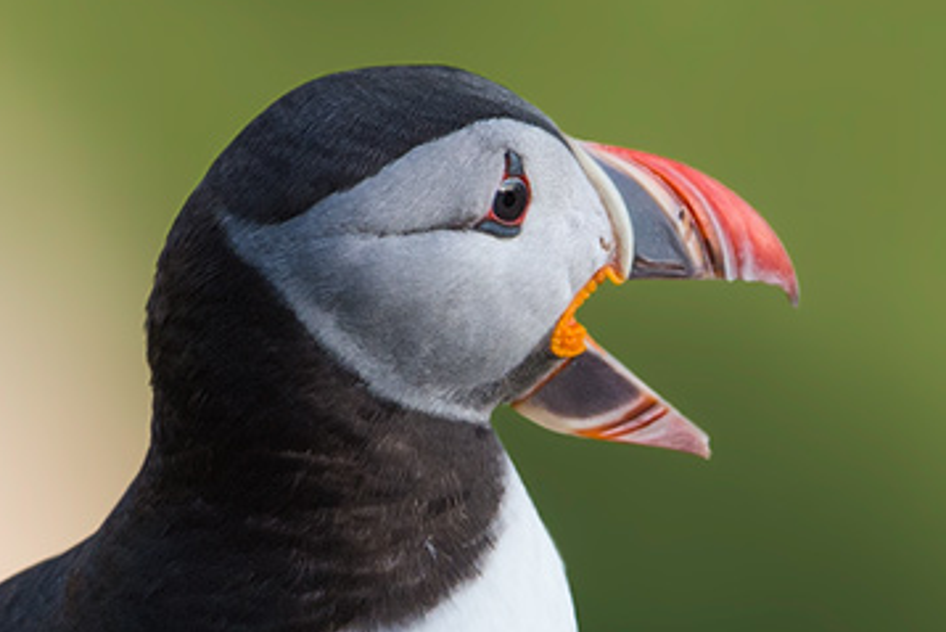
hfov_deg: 1.2
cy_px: 682
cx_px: 883
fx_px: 44057
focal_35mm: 1676
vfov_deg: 0.8
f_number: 5.6
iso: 1000
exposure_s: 1/1000
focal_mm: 500
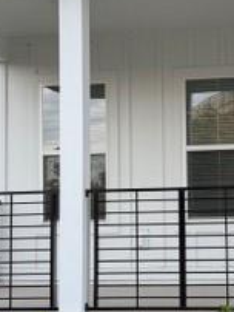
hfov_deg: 19.1
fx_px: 684
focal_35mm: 76
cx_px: 211
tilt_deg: +3.7
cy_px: 176
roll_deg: +1.5
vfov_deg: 25.6
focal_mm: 6.76
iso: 160
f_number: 1.78
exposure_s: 1/121
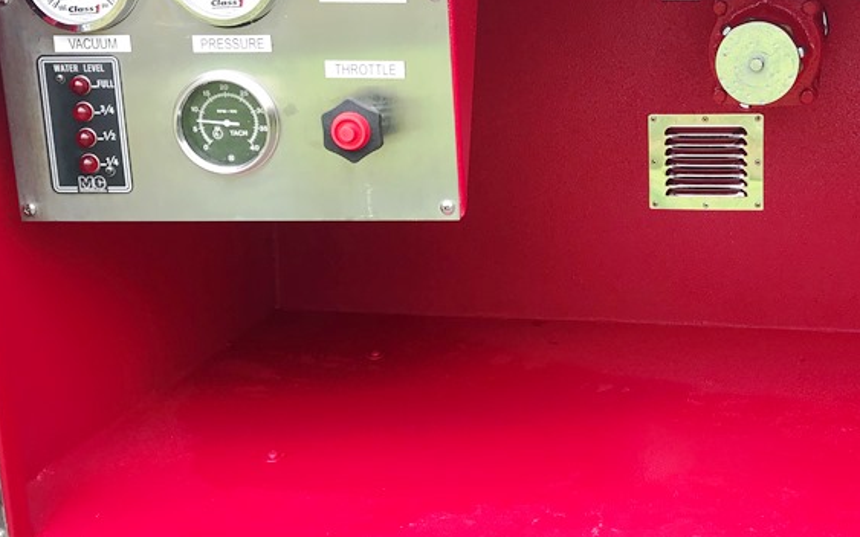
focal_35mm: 54
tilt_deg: -11.7
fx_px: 1266
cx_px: 642
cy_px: 206
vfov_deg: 23.9
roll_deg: +0.1
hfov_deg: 36.7
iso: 20
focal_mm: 3.99
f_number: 1.8
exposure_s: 1/159
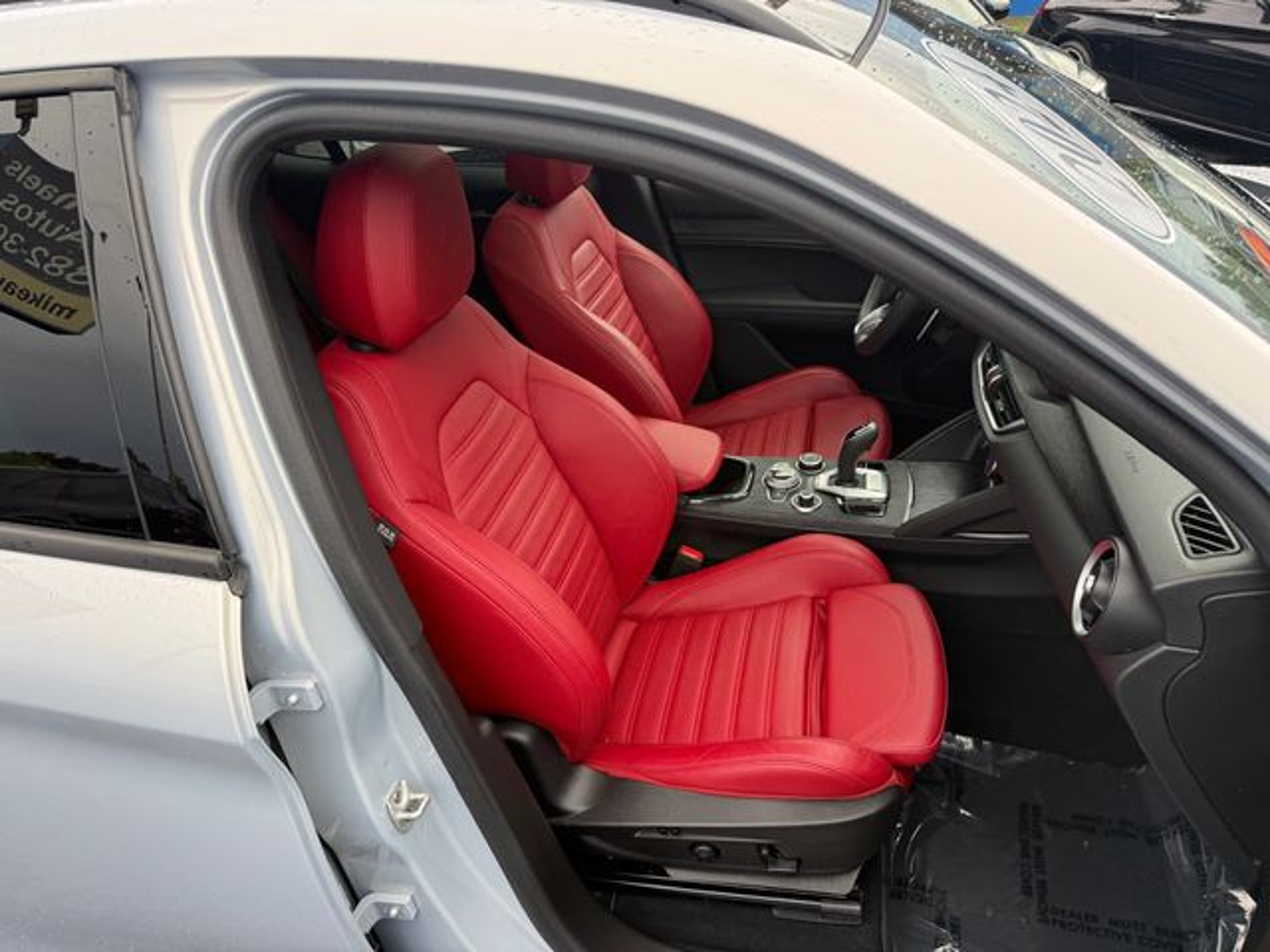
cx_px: 635
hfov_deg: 71.6
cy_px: 476
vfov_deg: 56.8
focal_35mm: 24
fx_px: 881
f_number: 1.78
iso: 100
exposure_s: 1/476
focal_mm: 6.76
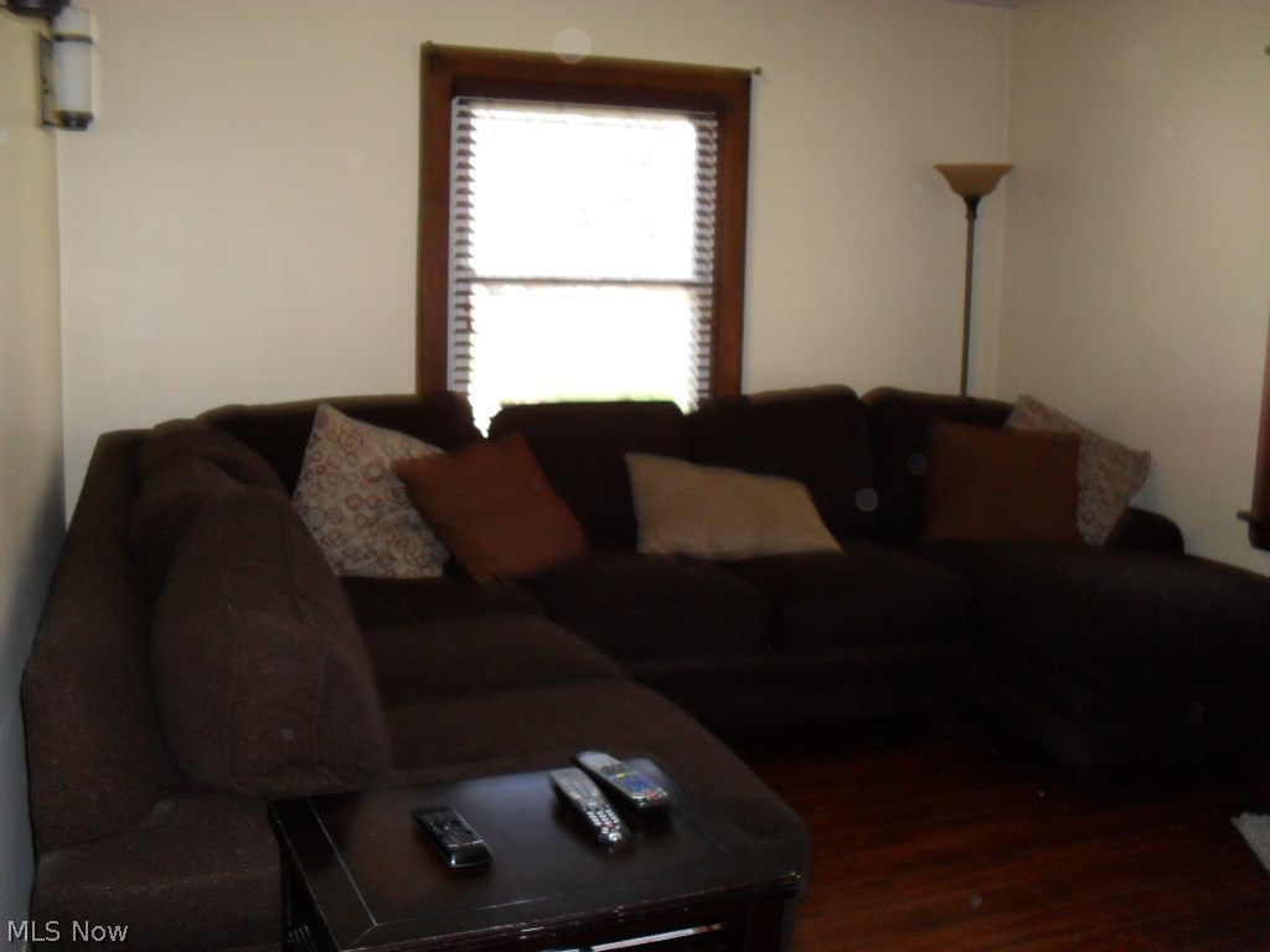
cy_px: 476
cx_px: 635
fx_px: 1284
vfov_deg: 40.7
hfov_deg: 52.6
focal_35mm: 35
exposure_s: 1/45
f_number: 3.2
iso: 200
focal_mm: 6.3
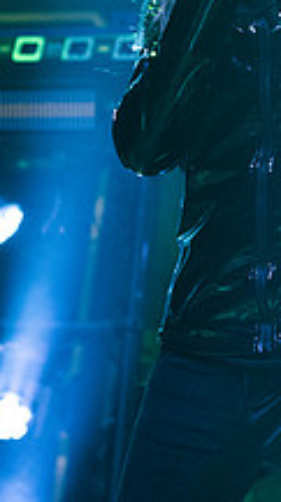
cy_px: 11
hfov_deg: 7.5
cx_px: 190
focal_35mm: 162
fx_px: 2153
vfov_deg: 13.1
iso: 2500
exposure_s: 1/320
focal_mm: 52
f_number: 3.2
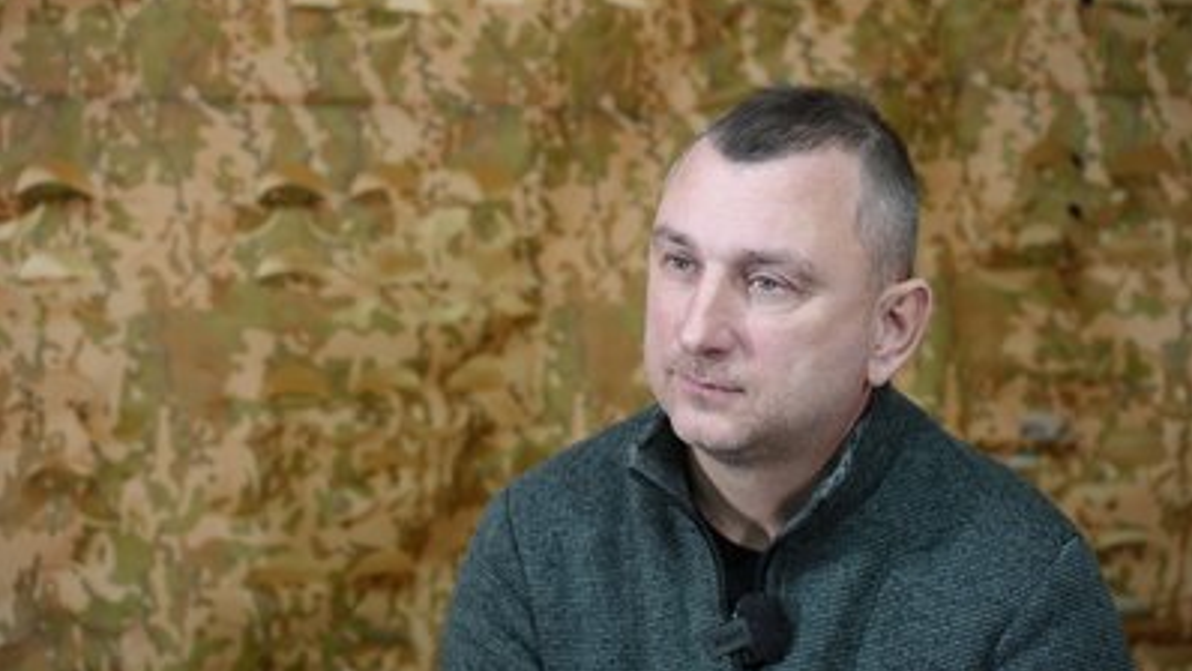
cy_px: 361
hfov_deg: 26.8
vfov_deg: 15.3
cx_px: 596
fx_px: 2497
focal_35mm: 79
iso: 1250
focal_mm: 75
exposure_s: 1/160
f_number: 4
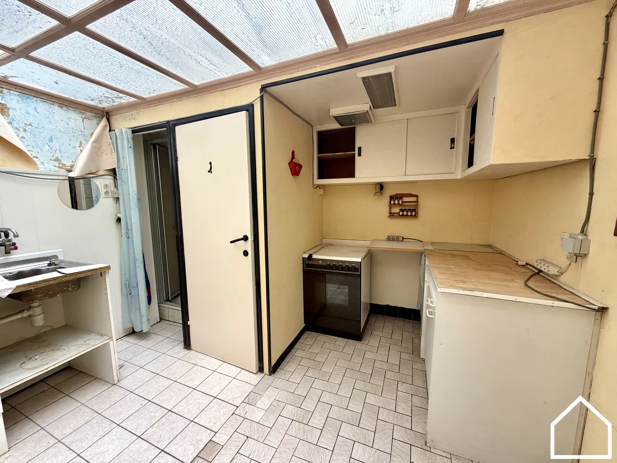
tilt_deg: -8.1
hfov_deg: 102.1
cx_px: 308
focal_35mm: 14
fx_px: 250
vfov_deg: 85.7
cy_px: 232
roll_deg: +0.8
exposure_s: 1/121
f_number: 2.2
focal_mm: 2.22
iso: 160
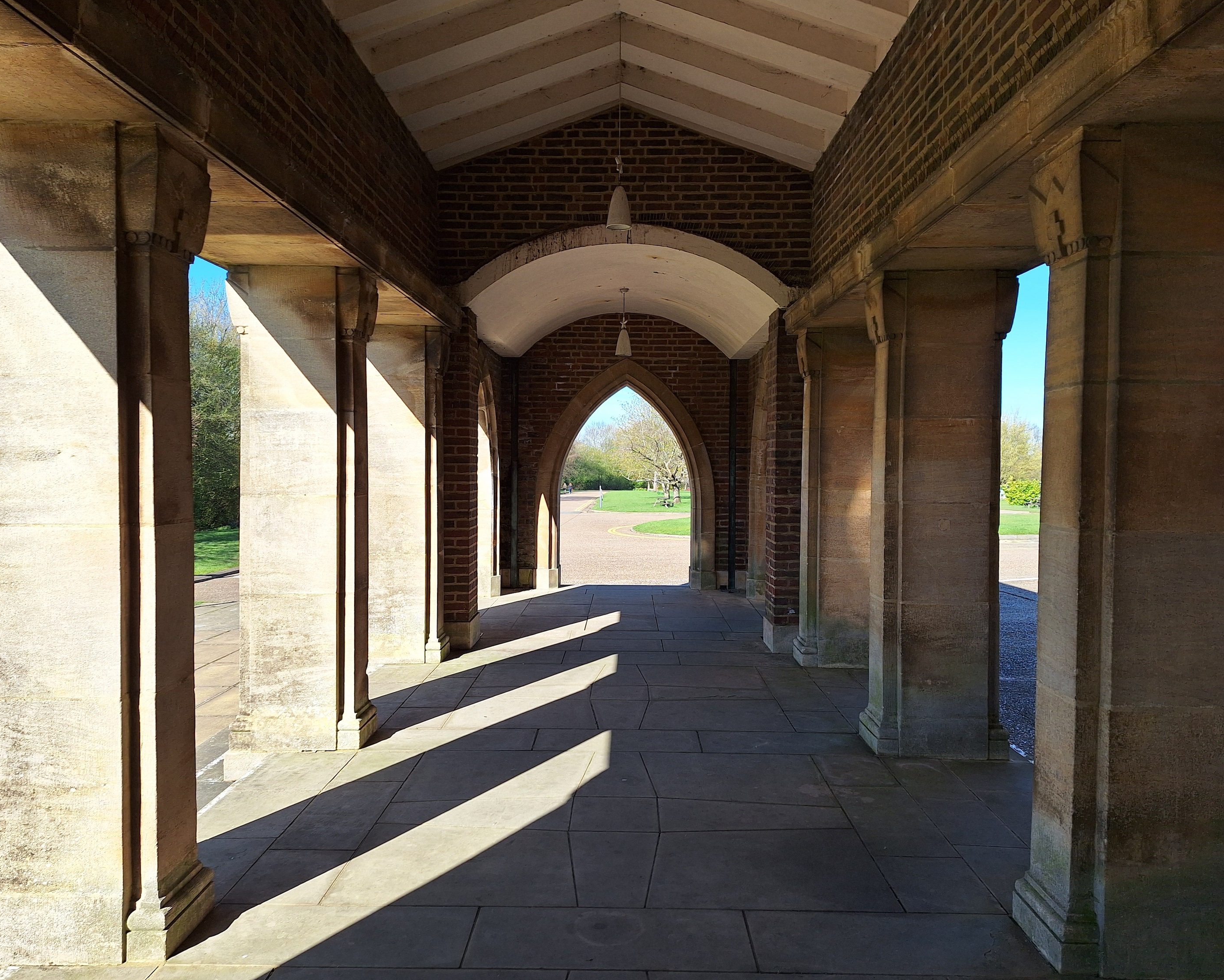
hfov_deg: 70.3
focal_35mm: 24
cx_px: 604
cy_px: 490
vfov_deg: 58.8
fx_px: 869
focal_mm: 5.54
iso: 40
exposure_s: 1/1330
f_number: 1.8
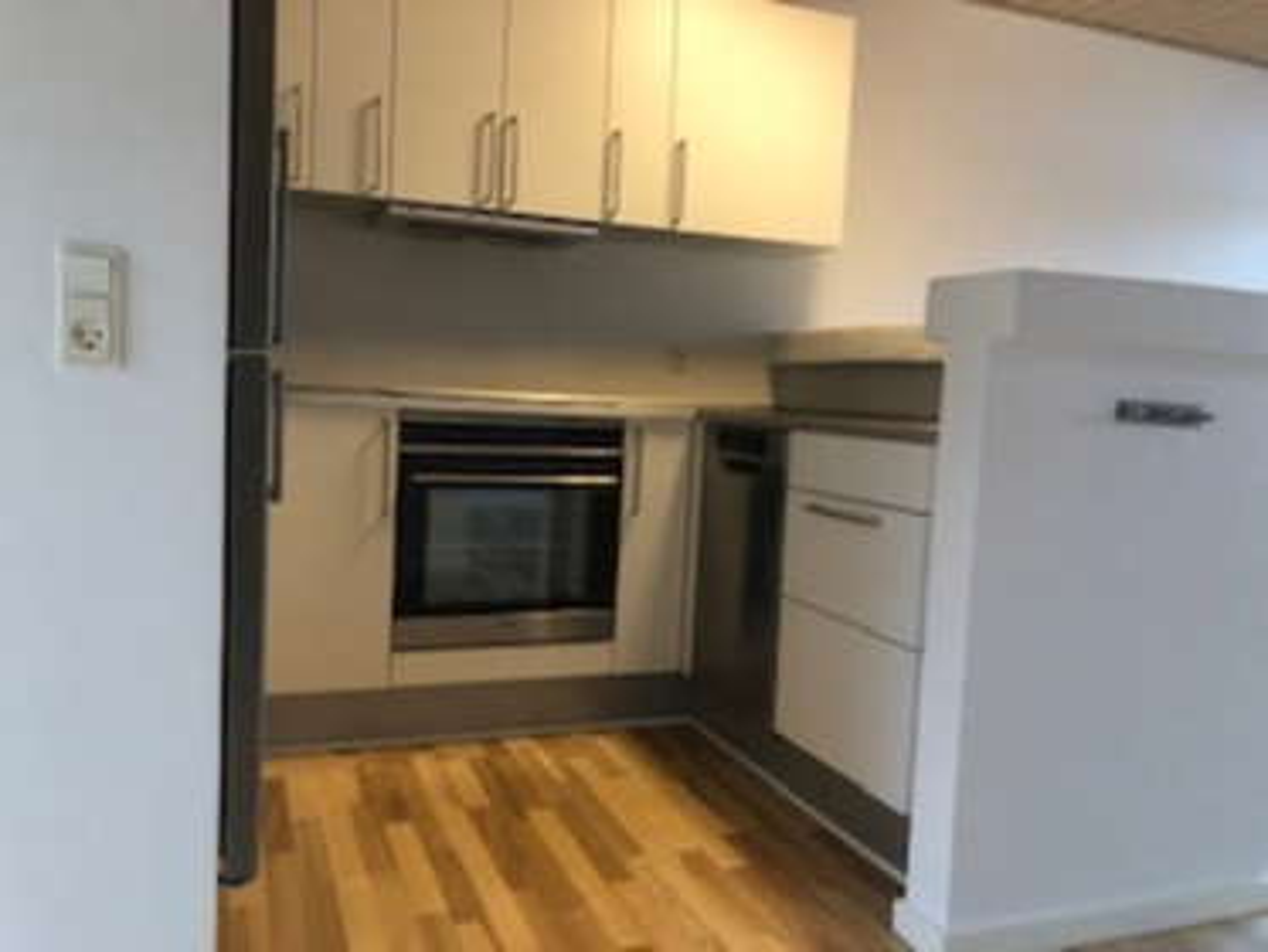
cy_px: 476
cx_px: 634
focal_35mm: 28
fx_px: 1026
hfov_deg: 63.4
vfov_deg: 49.8
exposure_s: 1/17
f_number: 1.8
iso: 80
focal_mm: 3.99
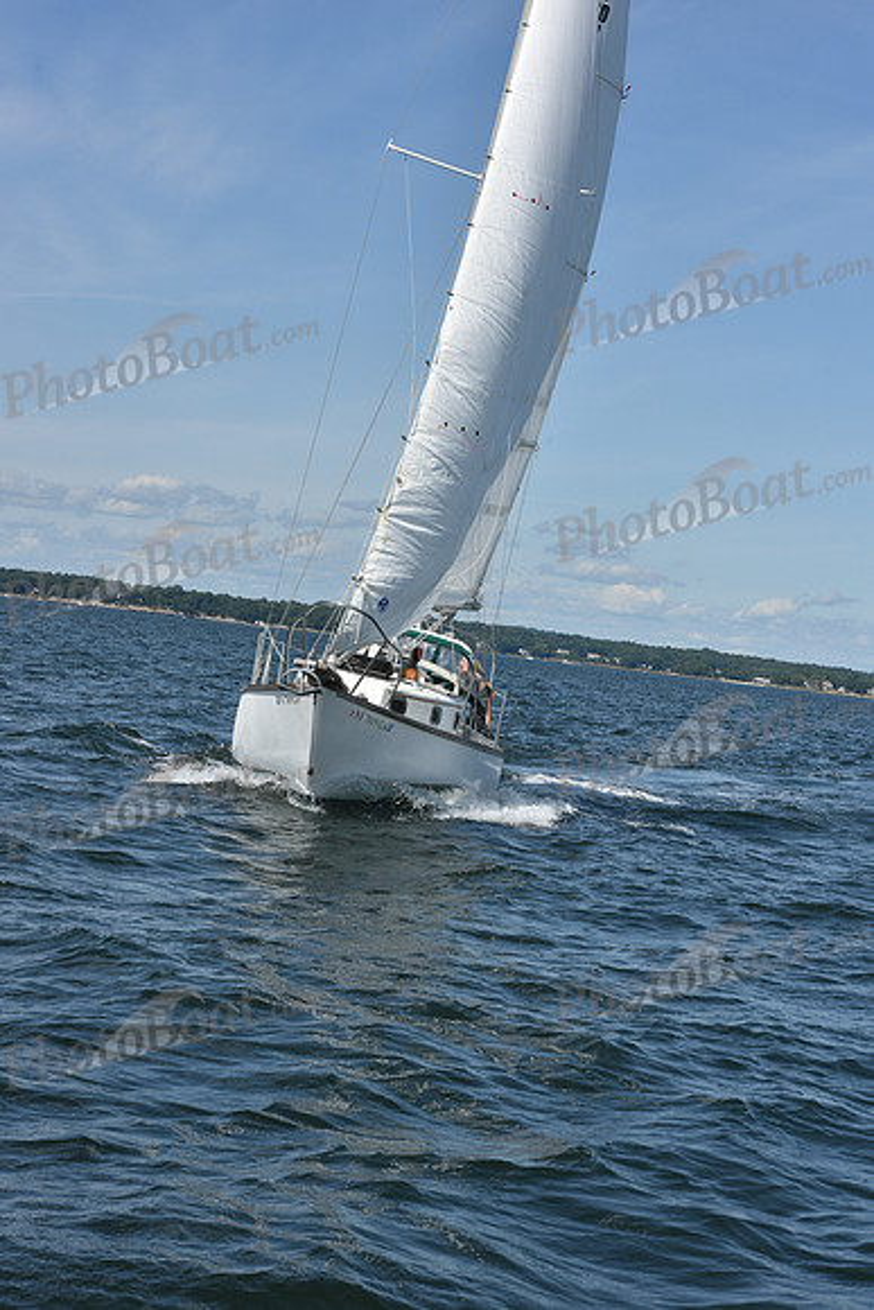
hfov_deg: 19.5
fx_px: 2547
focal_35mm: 70
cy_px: 655
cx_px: 437
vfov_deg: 28.8
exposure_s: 1/1000
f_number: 11
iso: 320
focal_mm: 70
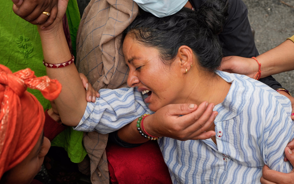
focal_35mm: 50
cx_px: 176
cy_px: 74
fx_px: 401
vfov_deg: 25.8
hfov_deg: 40.1
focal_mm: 35
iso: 400
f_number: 5.6
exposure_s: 1/400
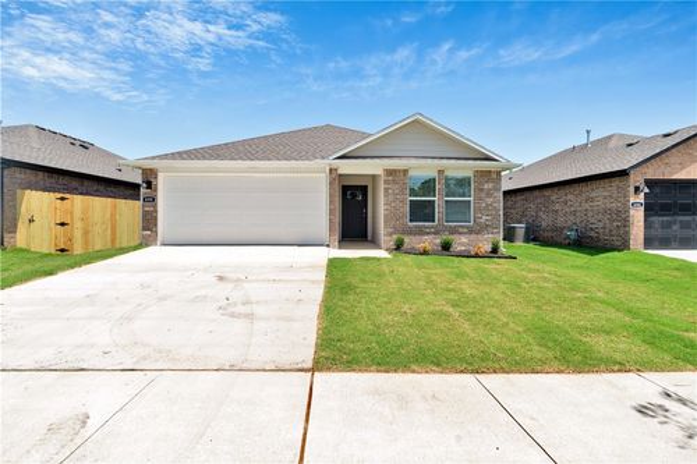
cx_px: 348
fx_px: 310
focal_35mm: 16
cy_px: 232
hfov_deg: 96.8
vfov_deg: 73.7
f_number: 7.1
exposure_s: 1/160
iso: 100
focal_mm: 16
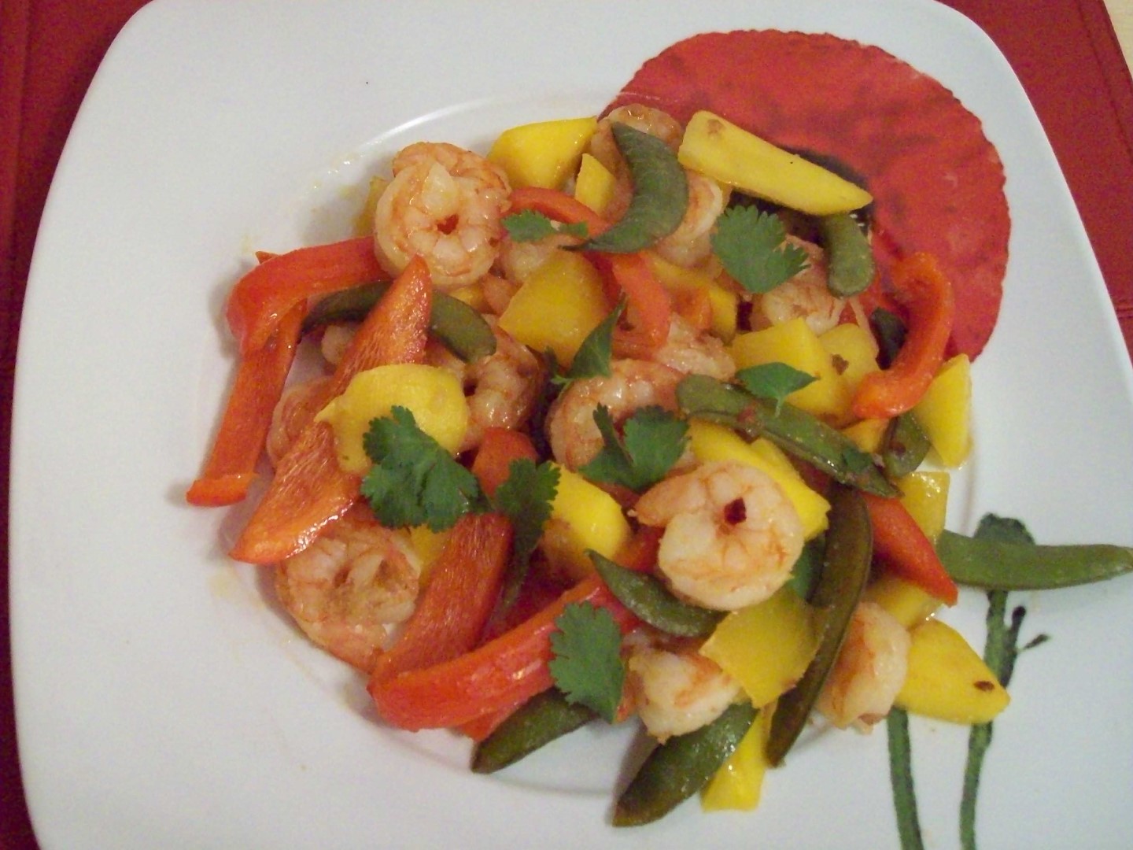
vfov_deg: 32.2
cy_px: 425
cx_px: 566
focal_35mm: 45
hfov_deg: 42.1
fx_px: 1473
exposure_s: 1/23
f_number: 3
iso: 800
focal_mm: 7.6
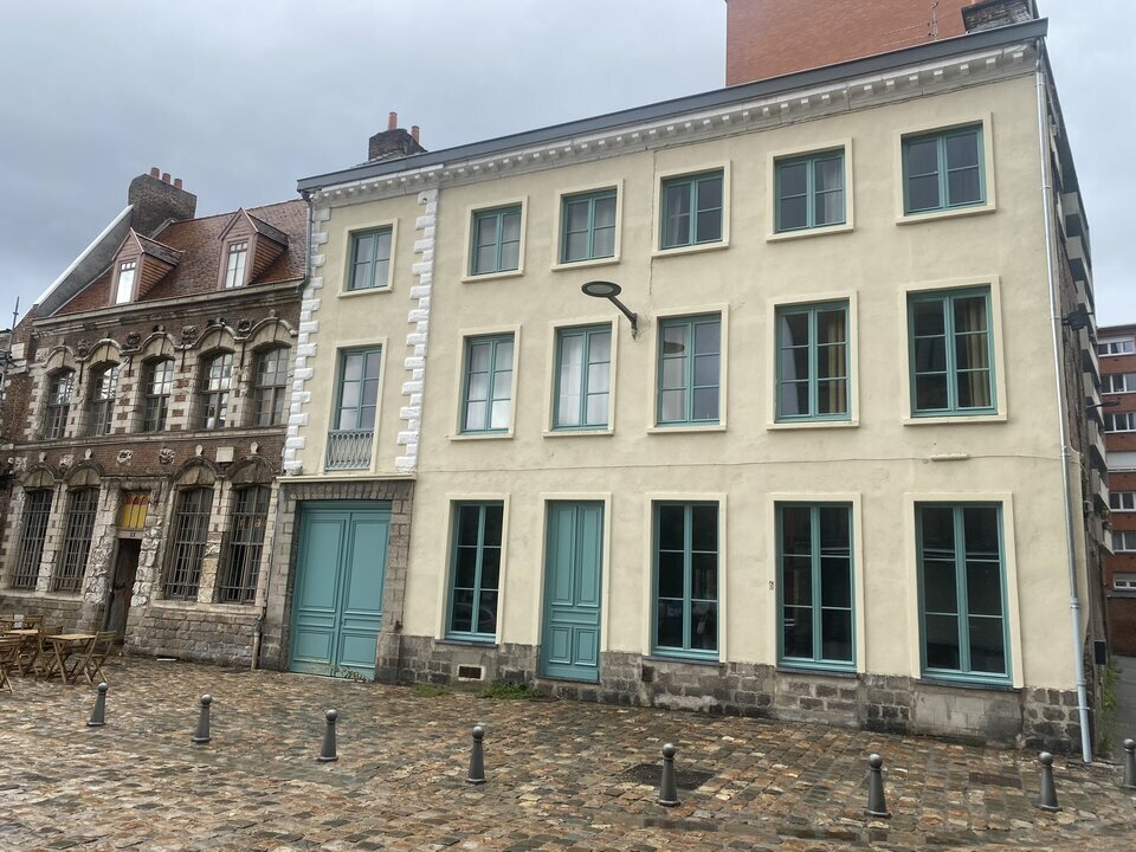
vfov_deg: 53.1
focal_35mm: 26
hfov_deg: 67.3
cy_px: 426
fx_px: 853
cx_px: 568
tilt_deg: +10.7
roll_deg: -1.8
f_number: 1.8
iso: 32
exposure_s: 1/845
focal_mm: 4.25
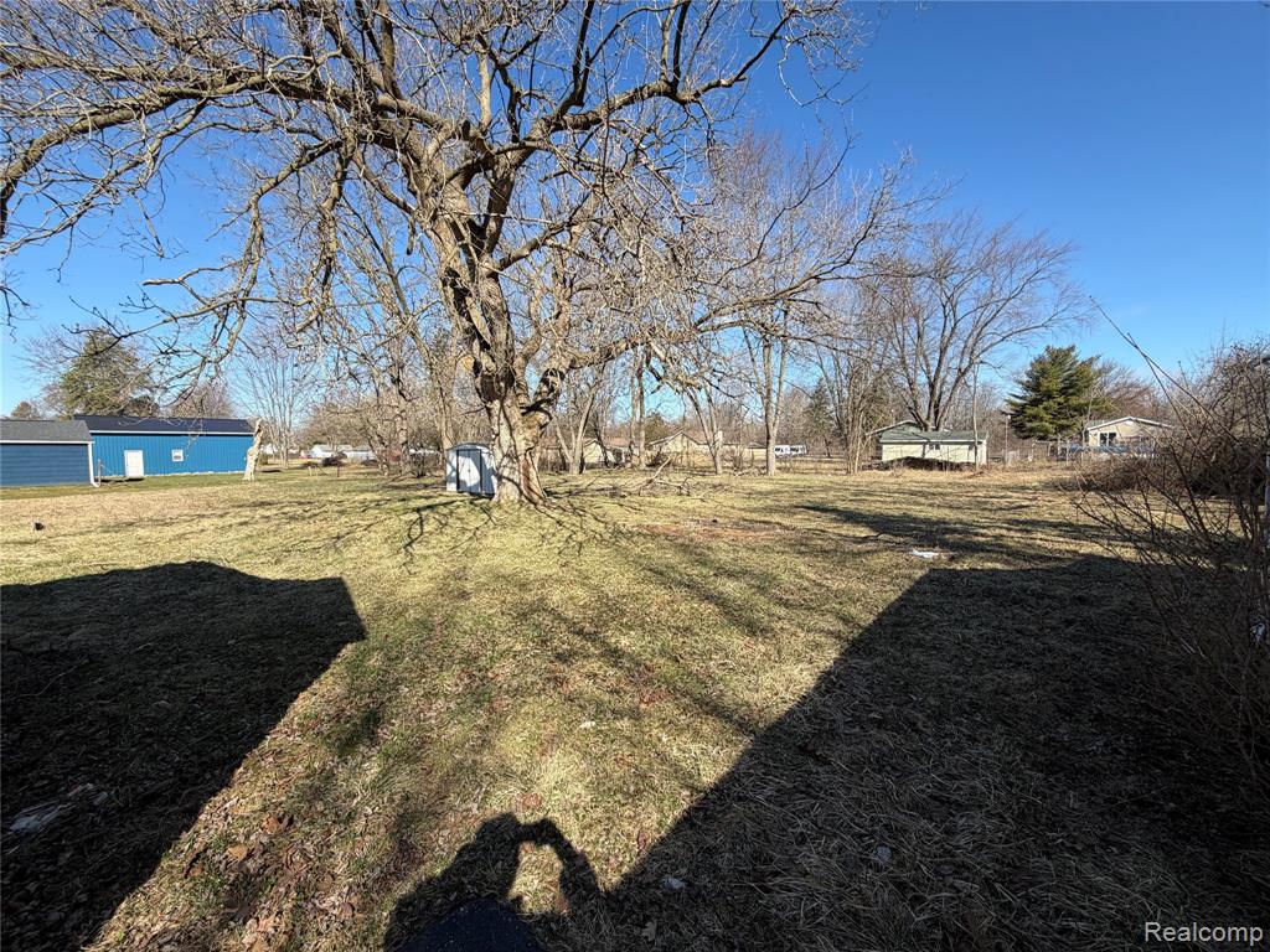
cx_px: 635
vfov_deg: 85.7
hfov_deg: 102.1
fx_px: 514
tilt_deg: -3.1
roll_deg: +0.9
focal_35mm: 14
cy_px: 476
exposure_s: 1/770
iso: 32
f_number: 2.2
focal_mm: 2.22
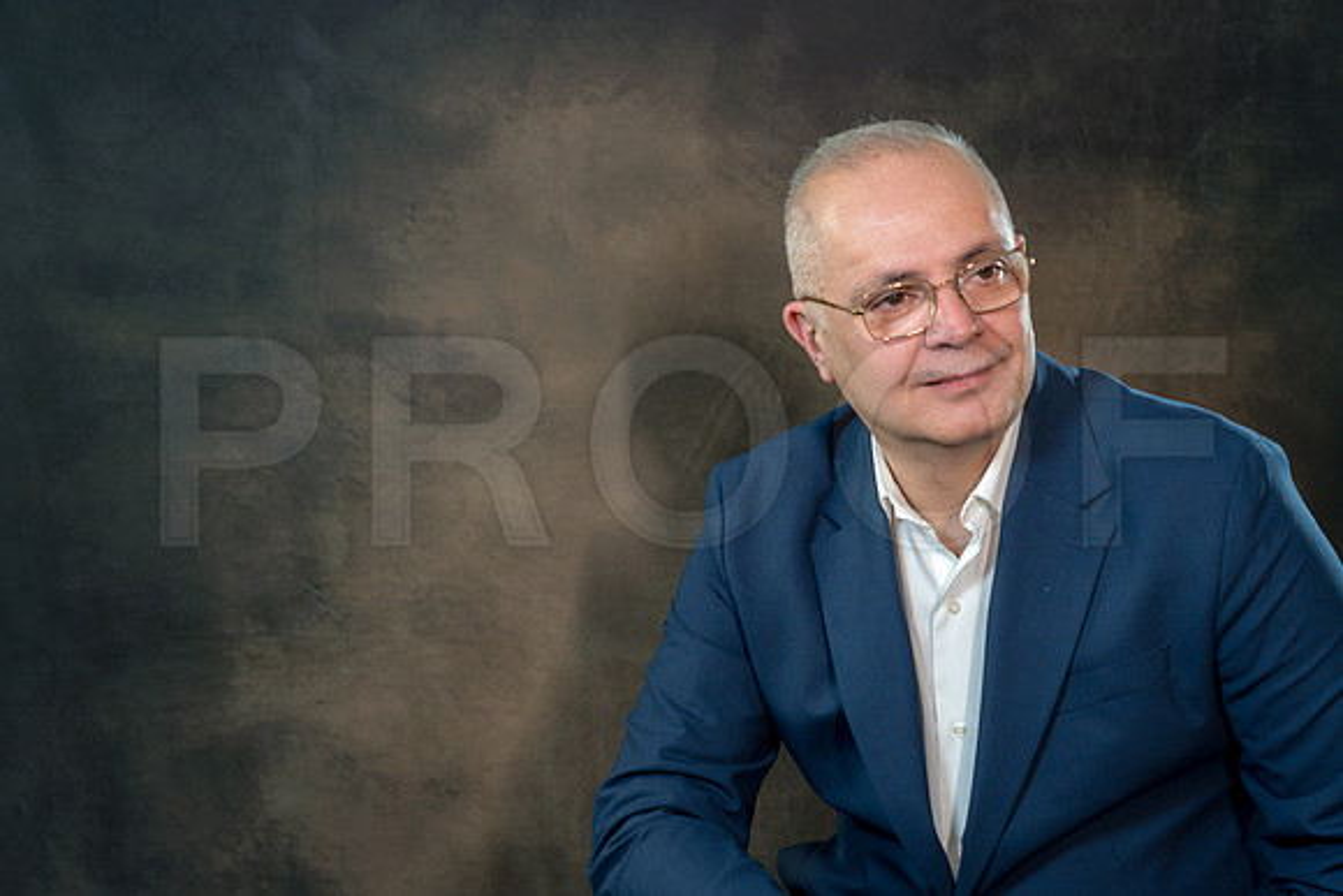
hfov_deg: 34.5
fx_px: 2164
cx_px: 672
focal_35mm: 58
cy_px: 448
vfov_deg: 23.4
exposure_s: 1/100
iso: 250
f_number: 5
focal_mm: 58
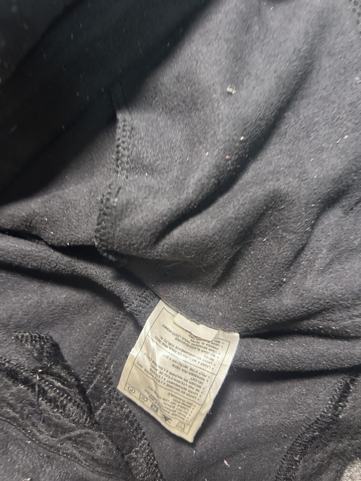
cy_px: 240
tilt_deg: -68.4
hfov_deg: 53.1
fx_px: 362
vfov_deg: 67.3
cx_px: 180
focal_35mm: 26
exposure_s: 1/33
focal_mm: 5.7
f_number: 1.5
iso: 400
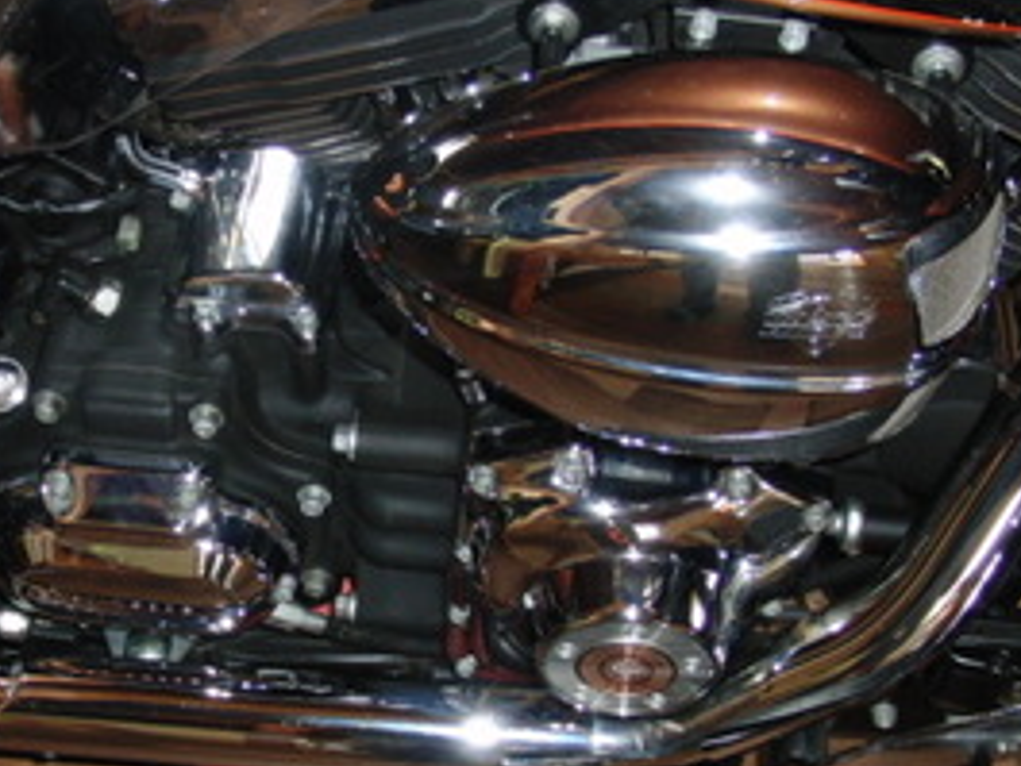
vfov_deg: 21.9
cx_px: 343
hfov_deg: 28.8
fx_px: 1977
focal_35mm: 67
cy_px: 477
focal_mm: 6.42
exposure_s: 1/25
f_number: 3.6
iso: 200
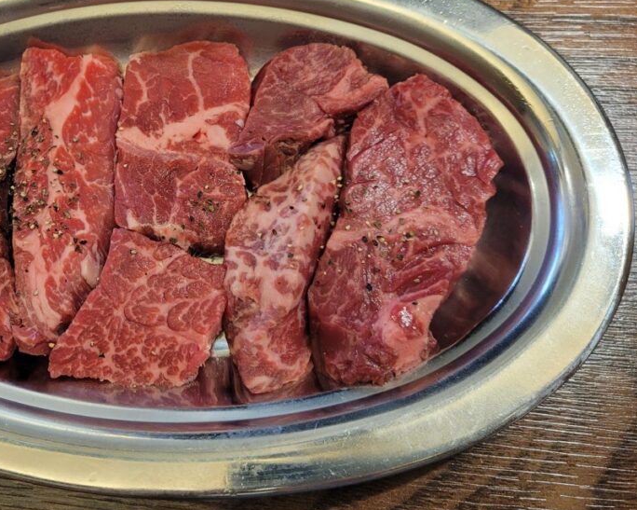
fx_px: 716
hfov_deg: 46.5
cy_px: 186
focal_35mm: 38
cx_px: 173
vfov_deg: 38.9
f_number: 1.8
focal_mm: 5.4
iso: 250
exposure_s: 1/60
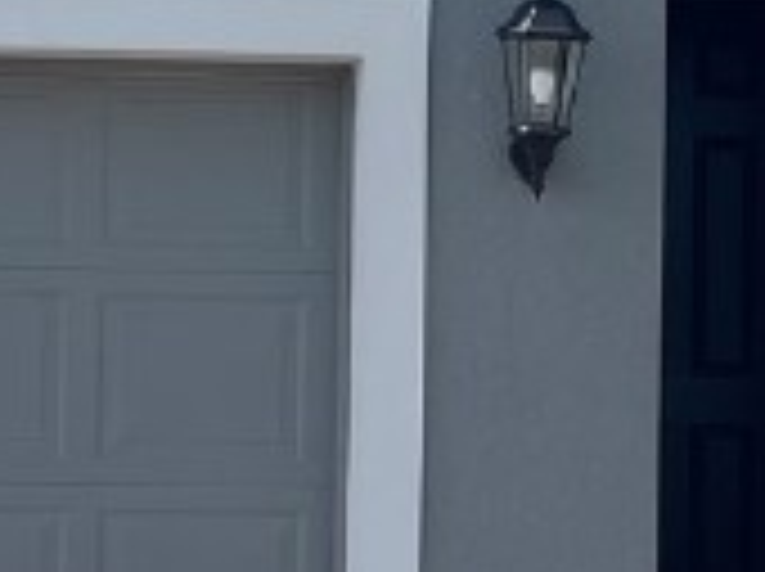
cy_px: 275
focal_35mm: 157
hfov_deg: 12.6
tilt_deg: -0.5
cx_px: 405
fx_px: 3465
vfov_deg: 9.4
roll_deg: -0.7
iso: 32
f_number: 1.6
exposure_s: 1/3448
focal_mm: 5.1
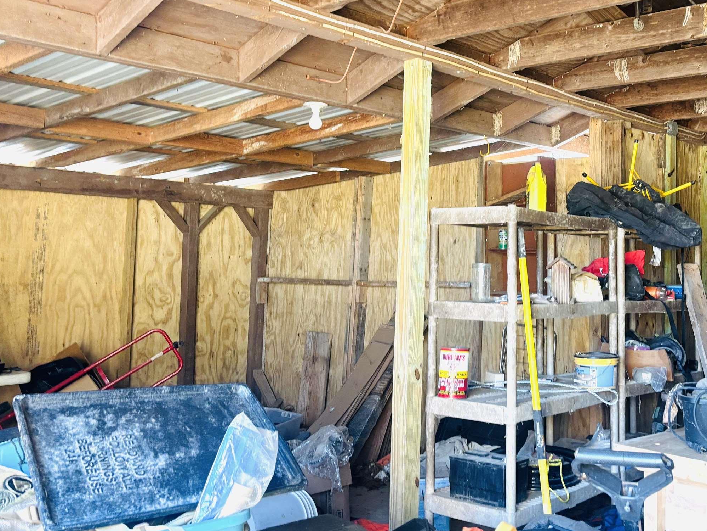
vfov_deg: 35.6
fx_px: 817
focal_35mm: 40
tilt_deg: +4.2
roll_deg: -1.8
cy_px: 180
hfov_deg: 45.7
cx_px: 496
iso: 200
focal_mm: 5.96
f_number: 1.6
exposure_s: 1/60
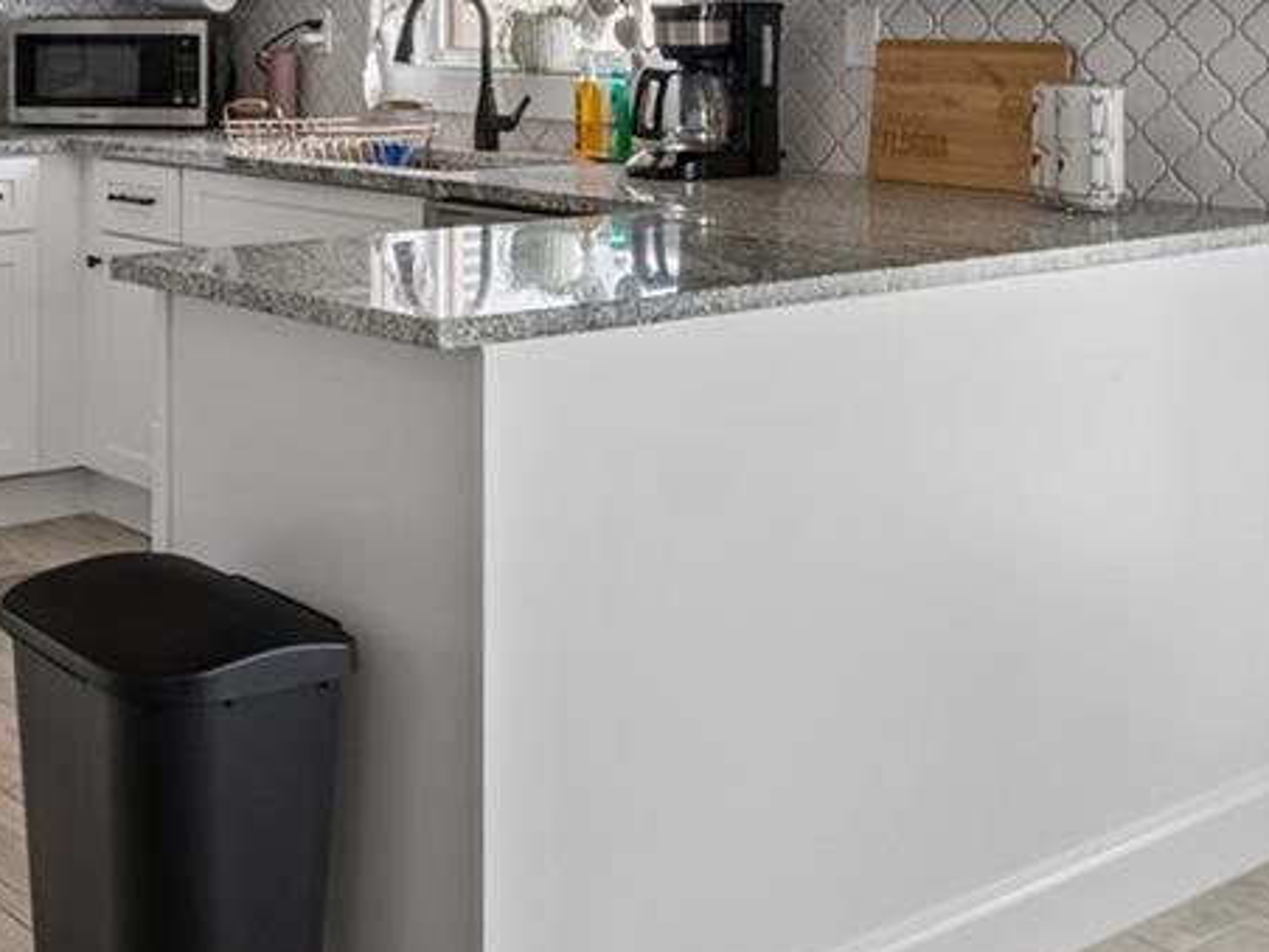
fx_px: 1870
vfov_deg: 27.6
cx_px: 208
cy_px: 104
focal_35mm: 51
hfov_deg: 35.9
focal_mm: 10
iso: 100
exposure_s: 1/40
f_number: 7.1
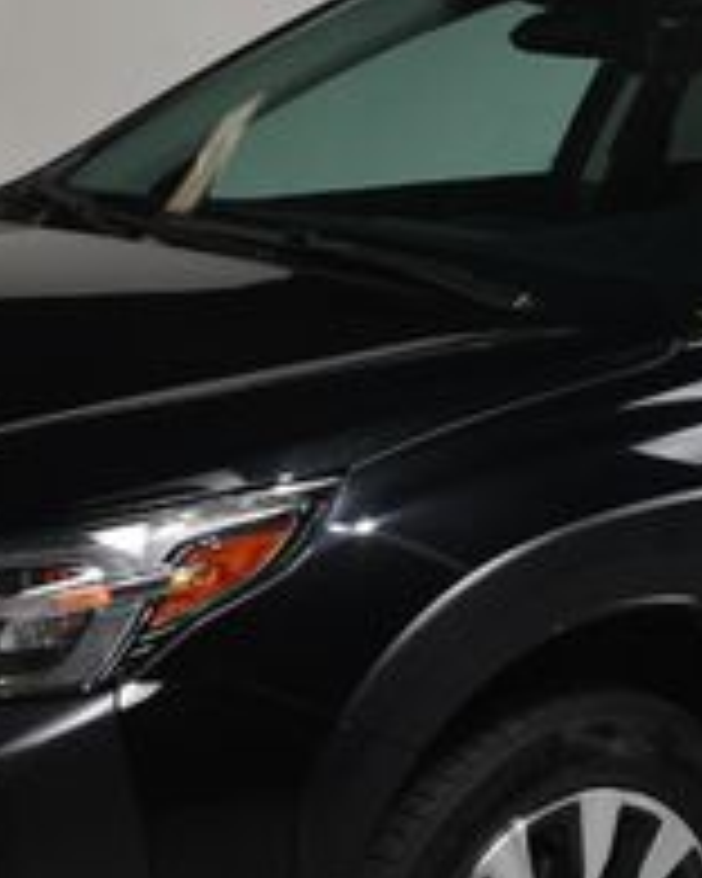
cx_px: 544
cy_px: 522
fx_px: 3116
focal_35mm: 120
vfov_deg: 16.0
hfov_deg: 12.8
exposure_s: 1/160
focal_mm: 26
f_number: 11
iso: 100
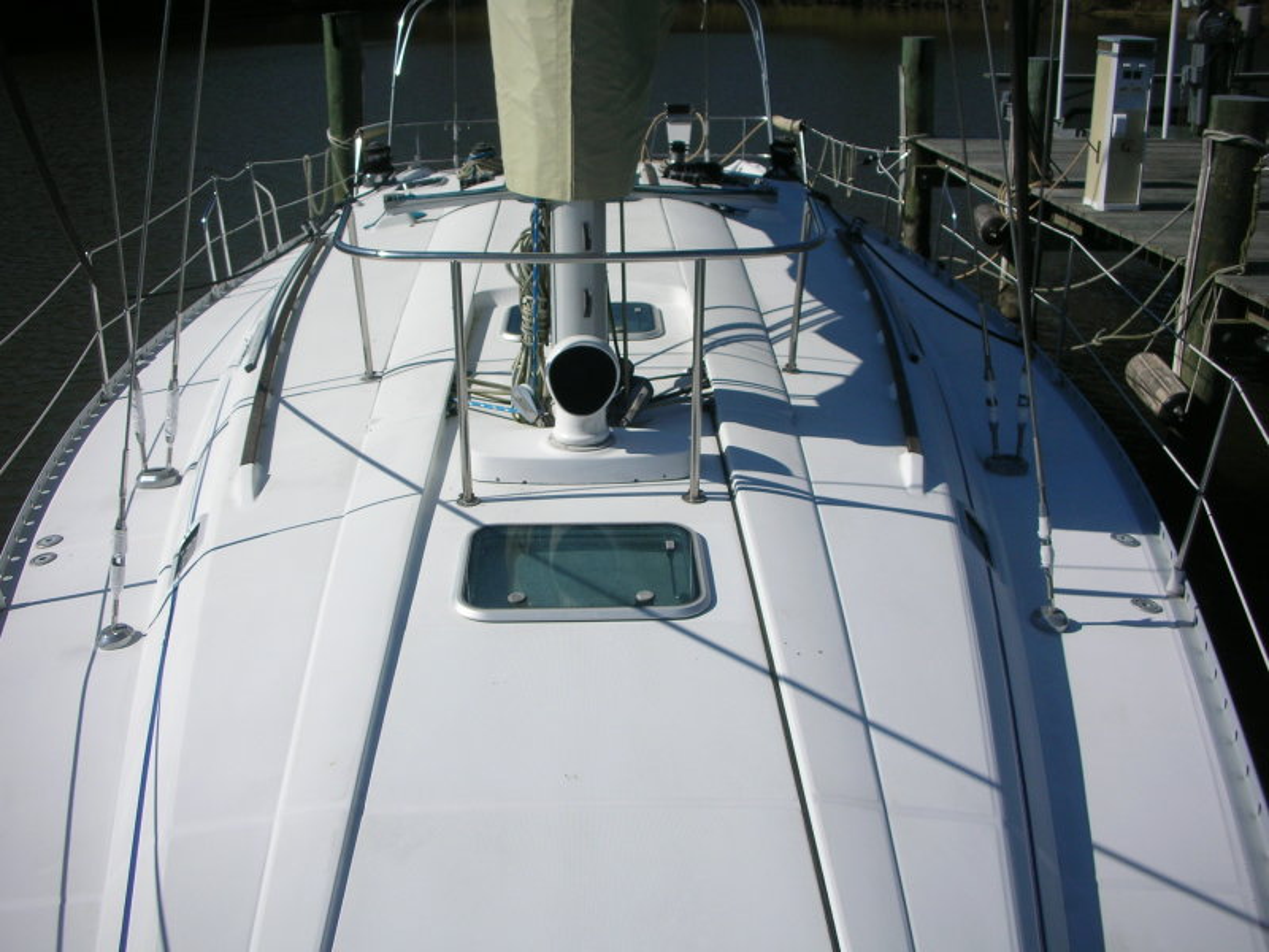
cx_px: 634
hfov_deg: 52.6
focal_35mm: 35
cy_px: 476
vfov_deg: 40.7
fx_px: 1283
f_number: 8.5
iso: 50
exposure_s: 1/250
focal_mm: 5.8
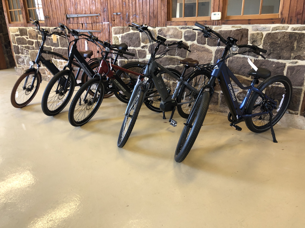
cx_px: 152
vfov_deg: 49.7
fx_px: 247
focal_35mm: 28
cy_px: 114
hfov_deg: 63.4
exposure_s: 1/20
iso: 40
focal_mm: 4
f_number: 1.8
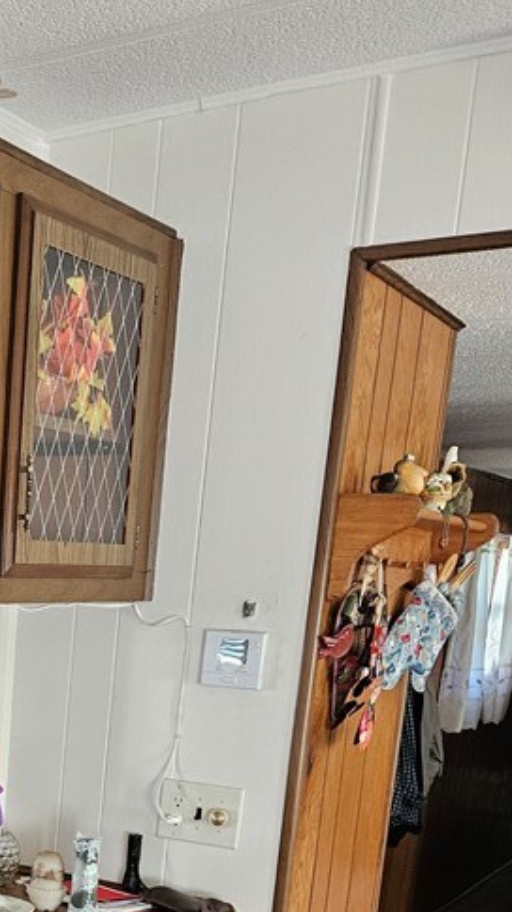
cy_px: 891
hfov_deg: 20.6
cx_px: -156
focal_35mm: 53
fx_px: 1280
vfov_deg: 35.7
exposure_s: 1/120
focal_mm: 5.4
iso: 640
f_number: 1.8
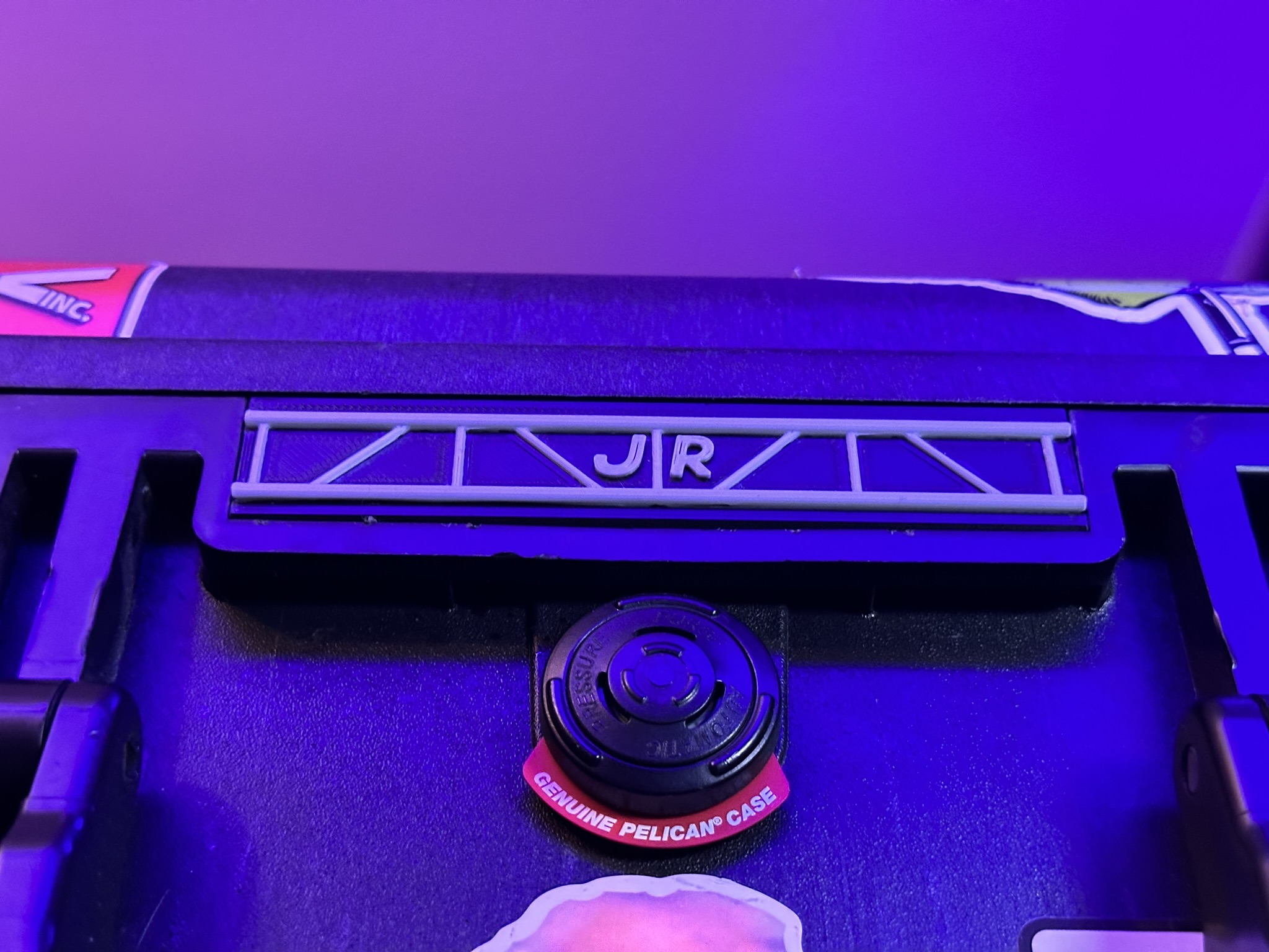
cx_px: 634
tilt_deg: +39.6
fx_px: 1760
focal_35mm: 48
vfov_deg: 30.3
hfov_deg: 39.7
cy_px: 476
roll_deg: +0.0
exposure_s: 1/20
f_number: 1.78
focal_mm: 6.86
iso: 640
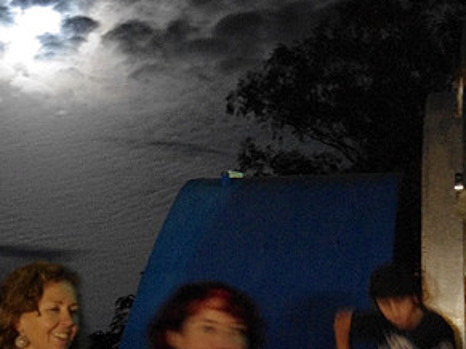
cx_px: 170
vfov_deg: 12.9
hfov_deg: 17.1
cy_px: 118
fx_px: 1547
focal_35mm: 115
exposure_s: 1/13
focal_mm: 40
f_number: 3.5
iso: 6400
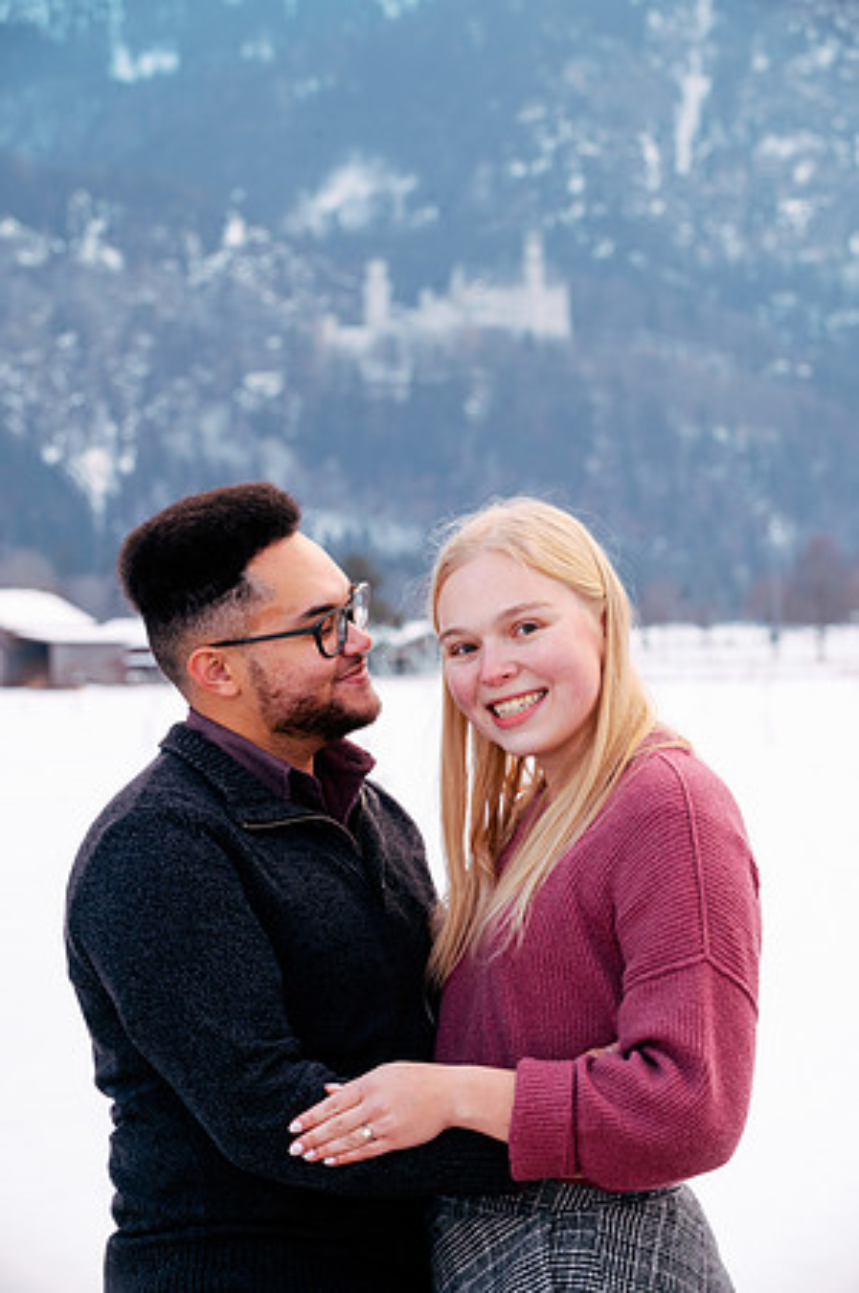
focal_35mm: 120
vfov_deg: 17.1
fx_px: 4305
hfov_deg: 11.4
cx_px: 430
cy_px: 646
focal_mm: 120
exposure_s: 1/125
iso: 800
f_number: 10
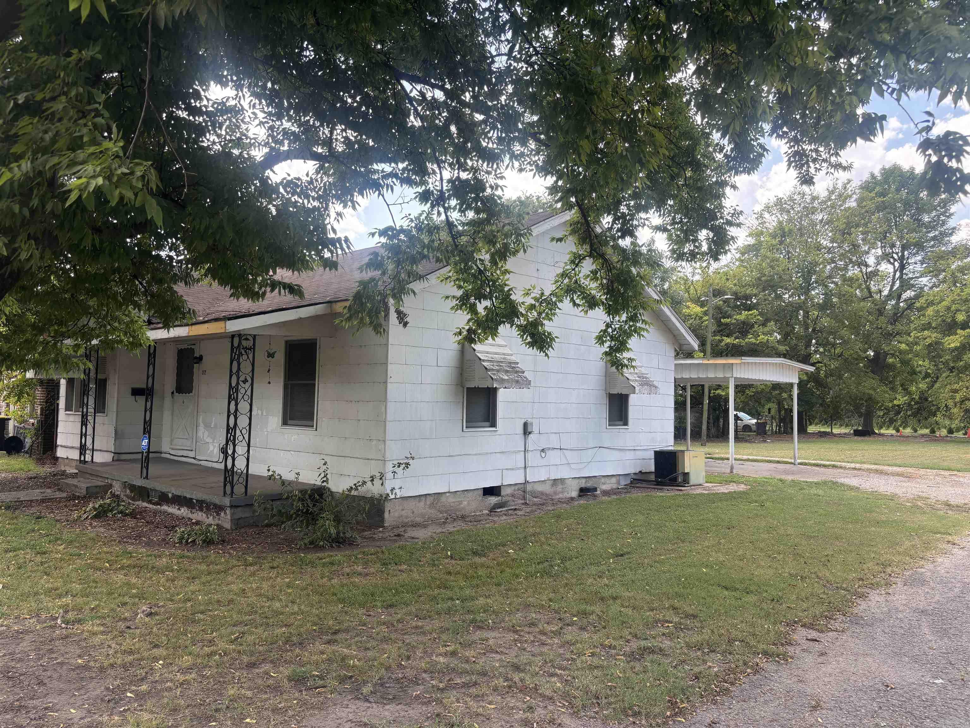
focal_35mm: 26
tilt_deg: +3.3
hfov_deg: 67.3
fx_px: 729
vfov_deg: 53.1
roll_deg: -1.5
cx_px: 485
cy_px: 364
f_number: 1.6
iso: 50
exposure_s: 1/539
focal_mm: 5.96
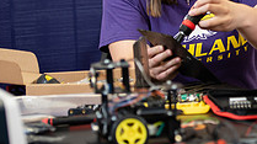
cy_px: 12
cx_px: 289
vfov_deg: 5.2
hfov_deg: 9.2
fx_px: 1586
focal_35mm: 233
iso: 640
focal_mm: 80
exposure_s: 1/200
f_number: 3.2
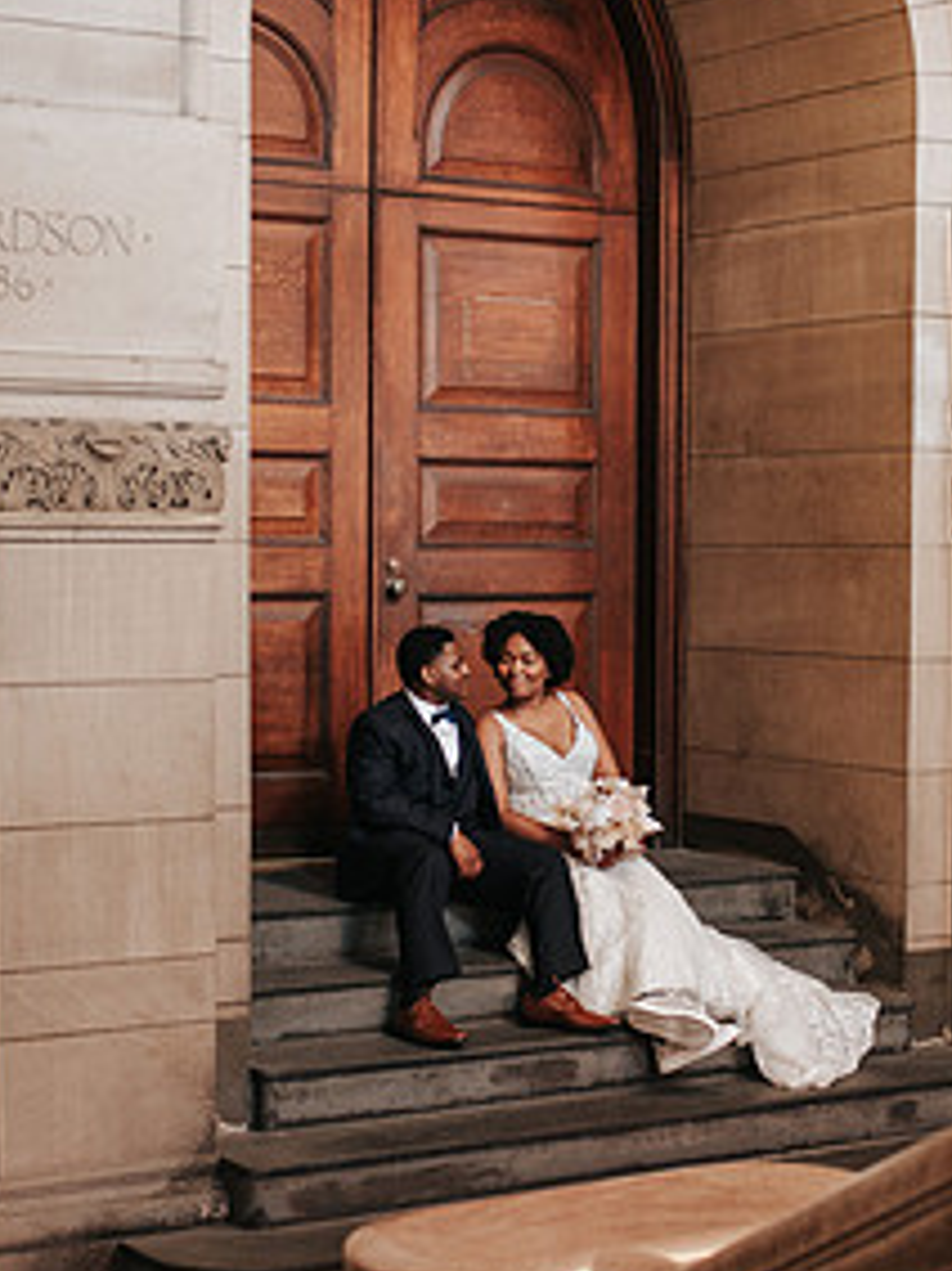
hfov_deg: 19.6
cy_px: 744
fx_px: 2752
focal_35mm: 75
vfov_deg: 26.0
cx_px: 546
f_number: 2.2
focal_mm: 35
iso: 1000
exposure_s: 1/125
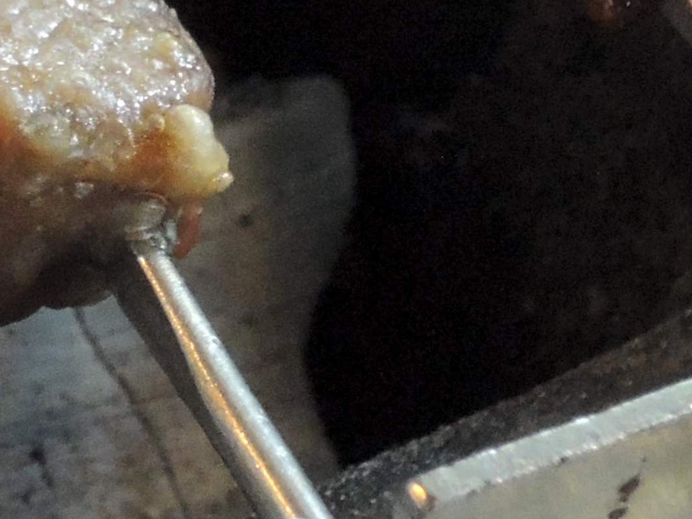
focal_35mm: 219
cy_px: -382
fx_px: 4378
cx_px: -260
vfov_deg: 6.6
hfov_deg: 8.9
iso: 1600
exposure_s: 1/60
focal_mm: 9
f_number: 3.7
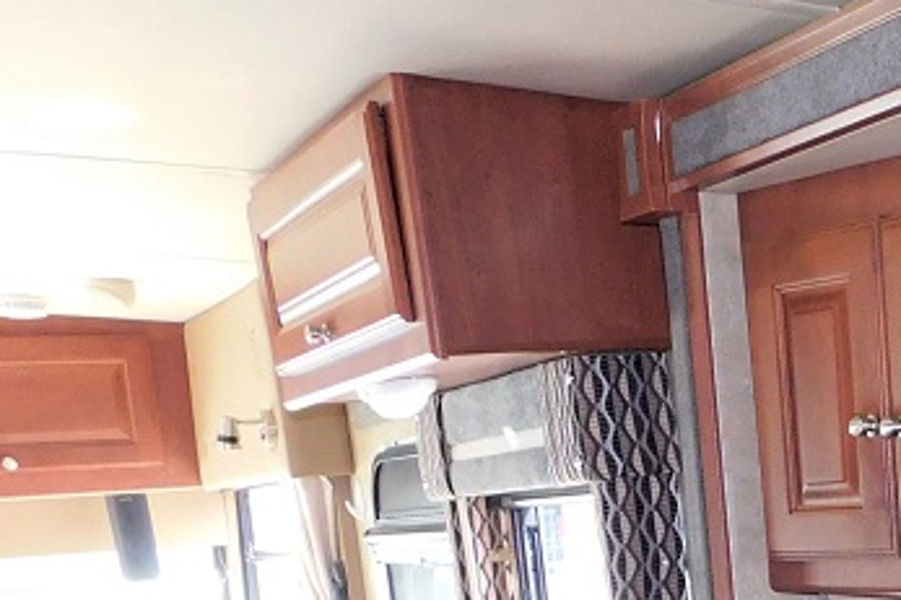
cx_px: 1140
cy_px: 918
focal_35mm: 69
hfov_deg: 25.6
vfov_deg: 17.6
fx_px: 1726
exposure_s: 1/30
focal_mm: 4
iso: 180
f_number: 3
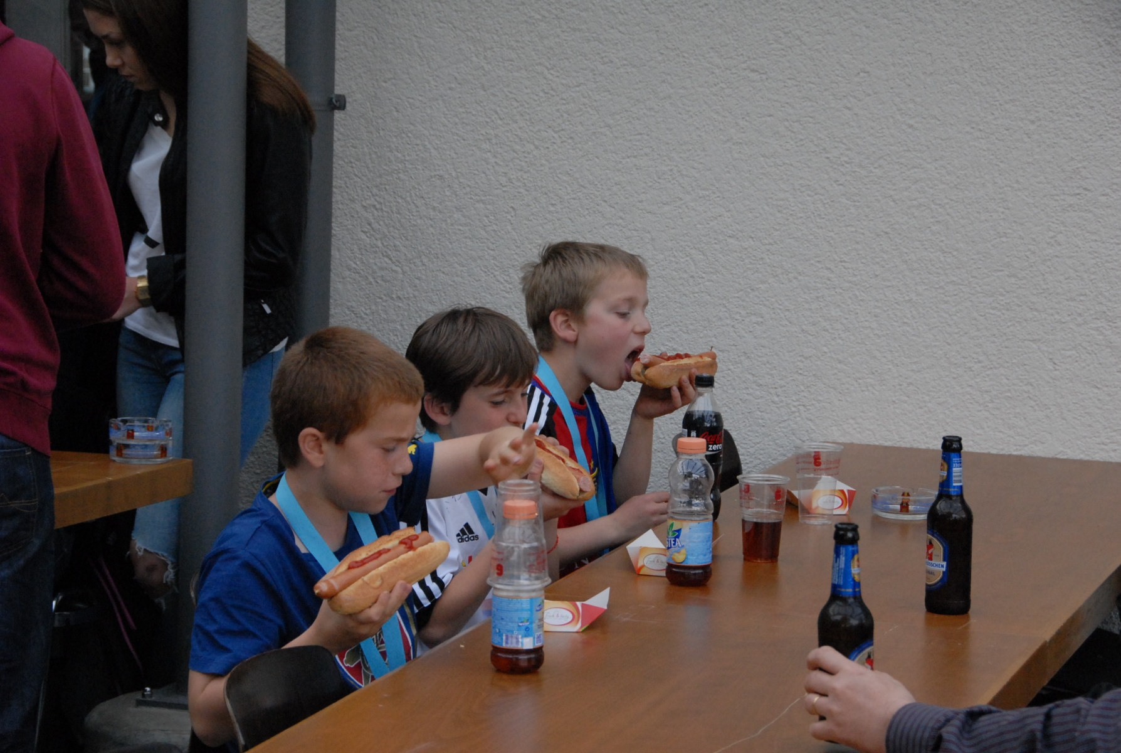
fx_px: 3042
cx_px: 560
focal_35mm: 98
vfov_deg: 14.1
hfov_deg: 20.9
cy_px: 376
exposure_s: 1/200
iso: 1000
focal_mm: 65
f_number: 7.1
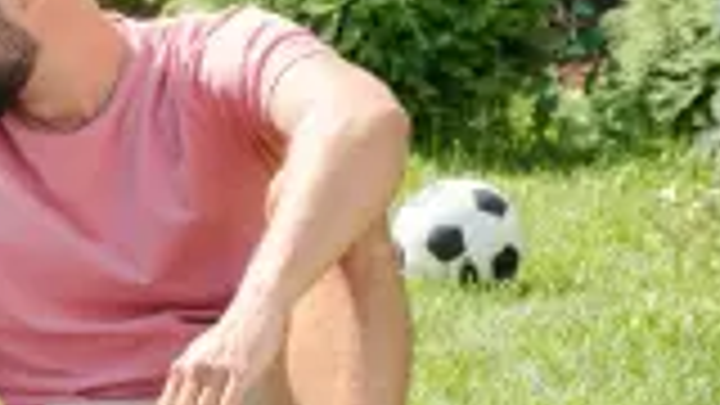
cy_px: 27
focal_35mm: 197
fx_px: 3761
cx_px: -495
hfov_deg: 10.4
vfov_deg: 6.2
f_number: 7.1
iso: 200
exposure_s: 1/400
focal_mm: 50
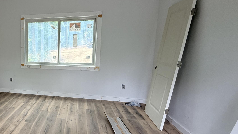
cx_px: 33
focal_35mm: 27
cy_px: 67
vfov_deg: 42.9
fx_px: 170
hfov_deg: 61.2
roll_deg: -0.7
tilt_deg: -6.7
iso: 80
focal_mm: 2.22
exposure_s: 1/99
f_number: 2.2
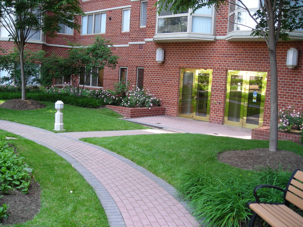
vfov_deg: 37.7
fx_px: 333
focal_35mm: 38
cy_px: 114
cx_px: 152
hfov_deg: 49.0
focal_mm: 6.3
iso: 50
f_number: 3.2
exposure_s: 1/44.6
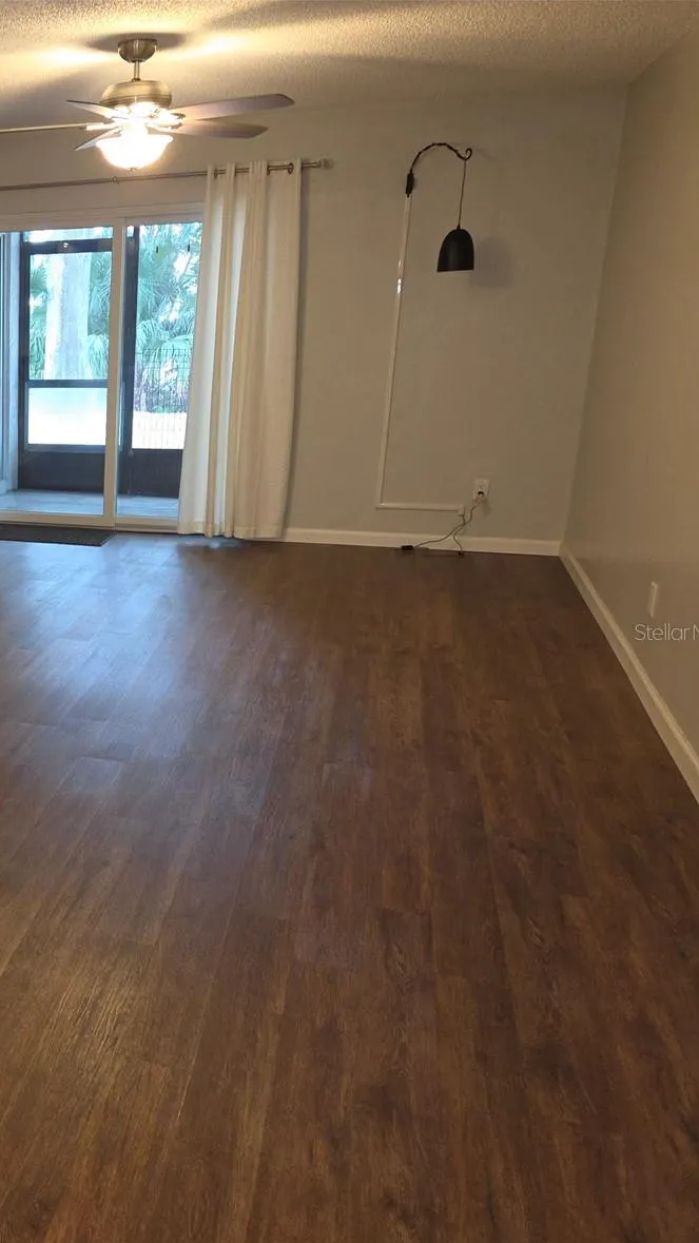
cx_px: -110
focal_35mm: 34
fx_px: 1121
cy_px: 632
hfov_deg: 30.2
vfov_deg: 58.0
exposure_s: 1/24
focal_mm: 5.4
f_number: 1.8
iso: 125
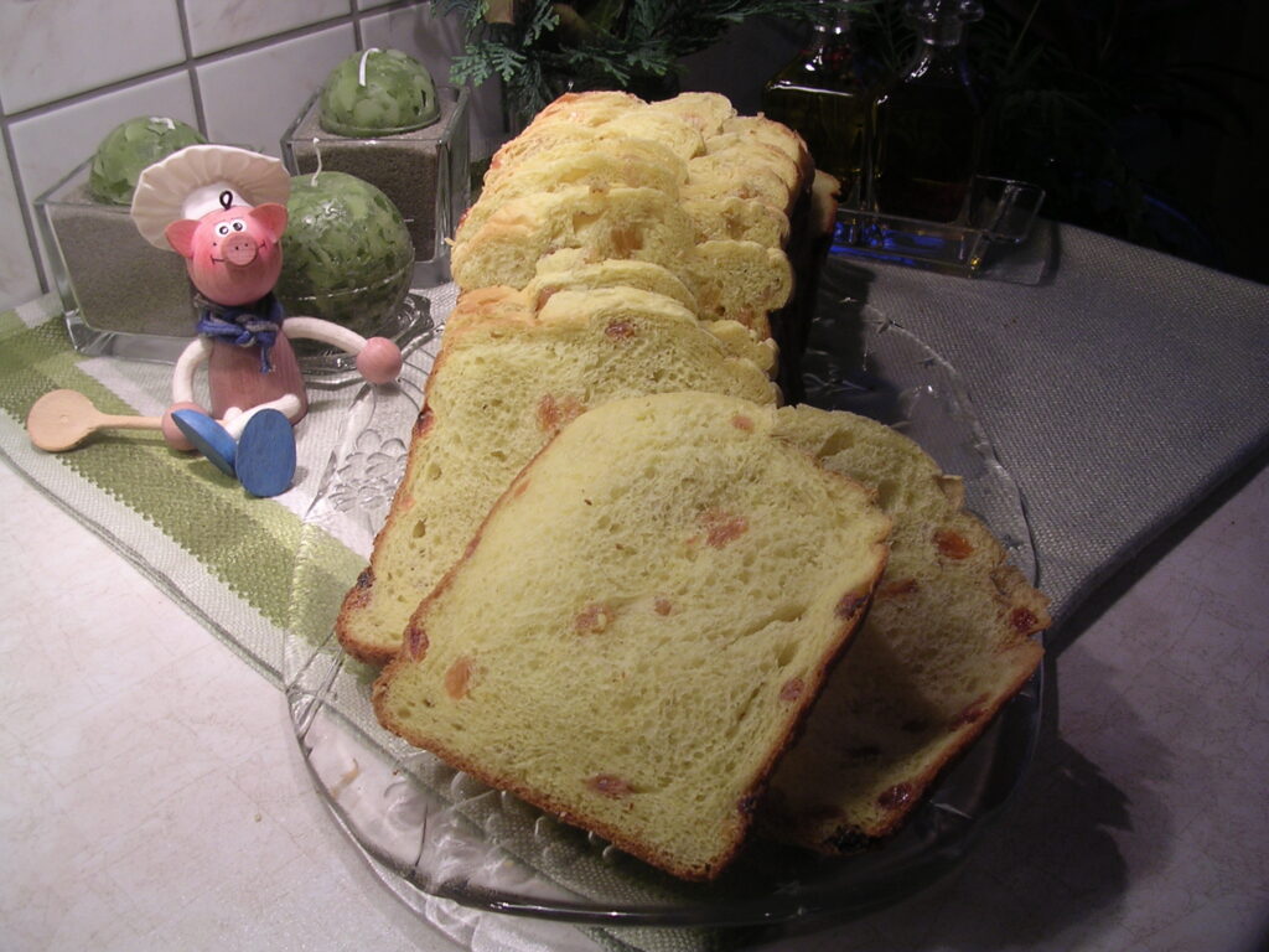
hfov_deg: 49.0
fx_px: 1393
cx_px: 634
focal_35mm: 38
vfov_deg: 37.7
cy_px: 476
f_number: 2.8
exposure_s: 1/32.5
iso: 100
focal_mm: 5.8
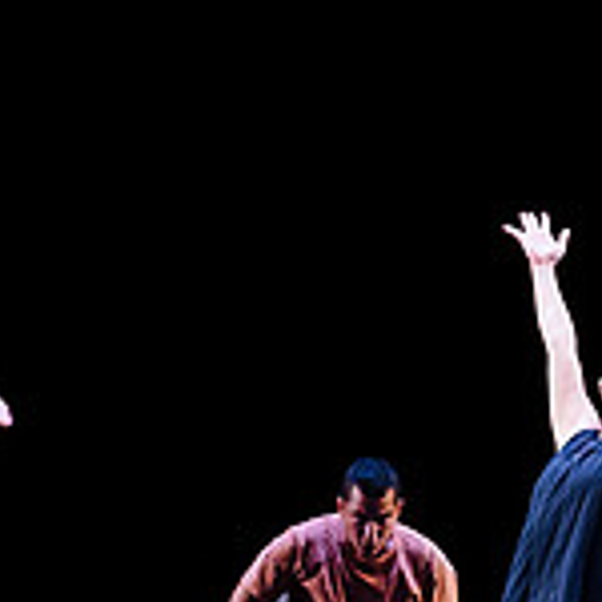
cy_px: 626
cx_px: 210
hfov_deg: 7.2
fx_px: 4761
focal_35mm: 242
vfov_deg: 7.2
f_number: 2.8
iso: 1600
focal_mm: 70
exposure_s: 1/200
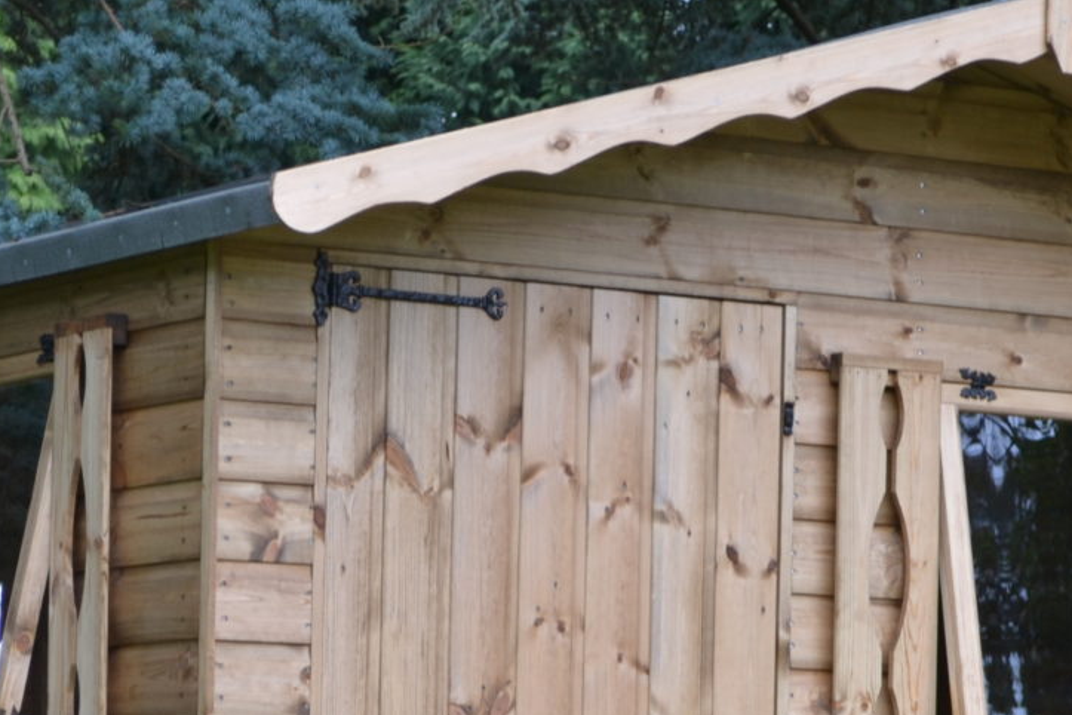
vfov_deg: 8.0
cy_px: 762
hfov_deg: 12.1
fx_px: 5062
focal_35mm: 170
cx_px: 675
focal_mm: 40
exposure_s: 1/30
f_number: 5.3
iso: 140
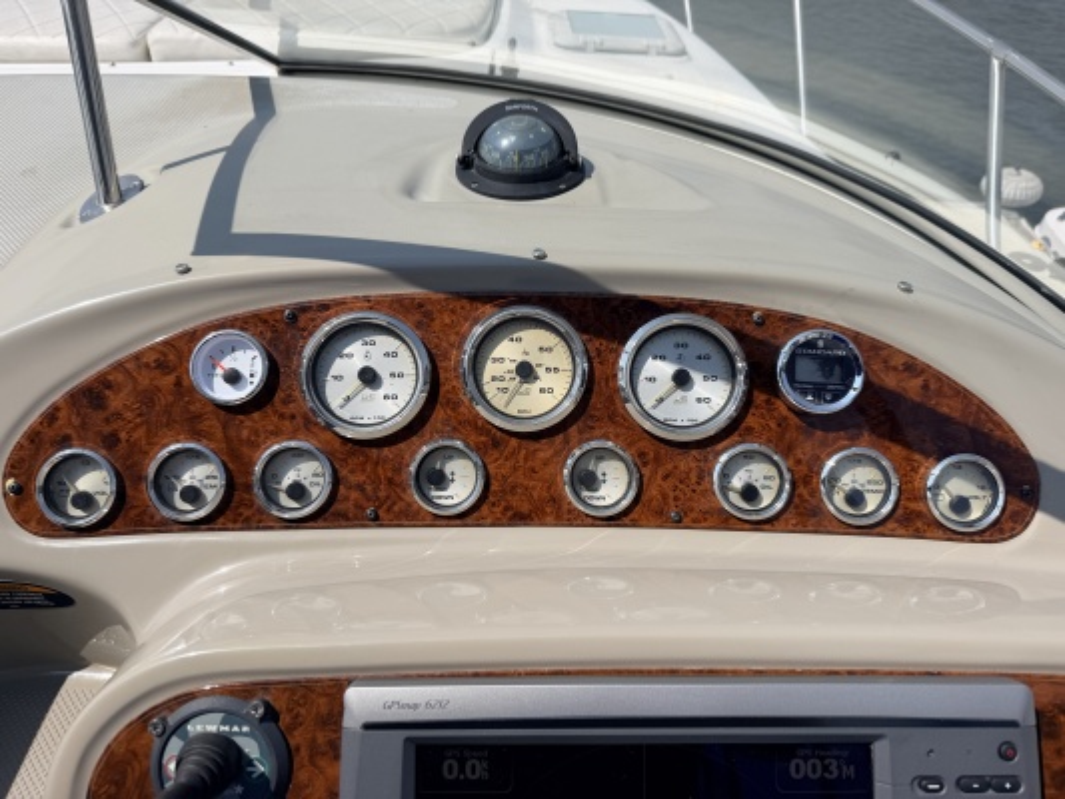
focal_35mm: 24
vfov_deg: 56.8
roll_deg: +1.9
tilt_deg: -40.3
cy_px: 400
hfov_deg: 71.6
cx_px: 532
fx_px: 739
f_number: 1.78
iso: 80
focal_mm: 6.76
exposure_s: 1/6711
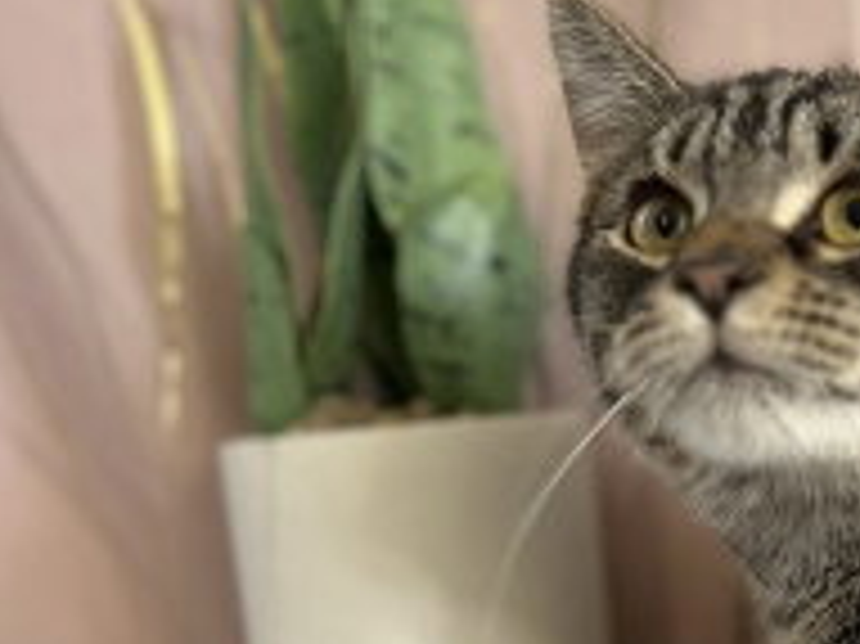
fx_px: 1688
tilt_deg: -6.5
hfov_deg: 26.1
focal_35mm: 68
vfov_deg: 21.2
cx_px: 977
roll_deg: +4.2
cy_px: 543
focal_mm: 5.7
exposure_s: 1/60
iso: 100
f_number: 1.5
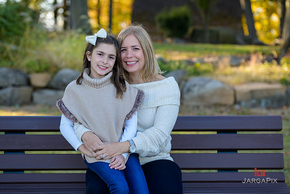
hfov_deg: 21.5
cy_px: 97
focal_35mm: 95
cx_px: 145
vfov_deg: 14.4
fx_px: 765
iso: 200
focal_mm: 95
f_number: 4
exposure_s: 1/250
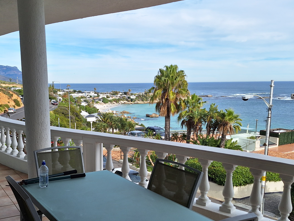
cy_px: 142
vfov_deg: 39.3
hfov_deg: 50.8
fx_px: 306
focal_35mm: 36
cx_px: 108
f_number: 1.8
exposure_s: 1/2294
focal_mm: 5.54
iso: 40
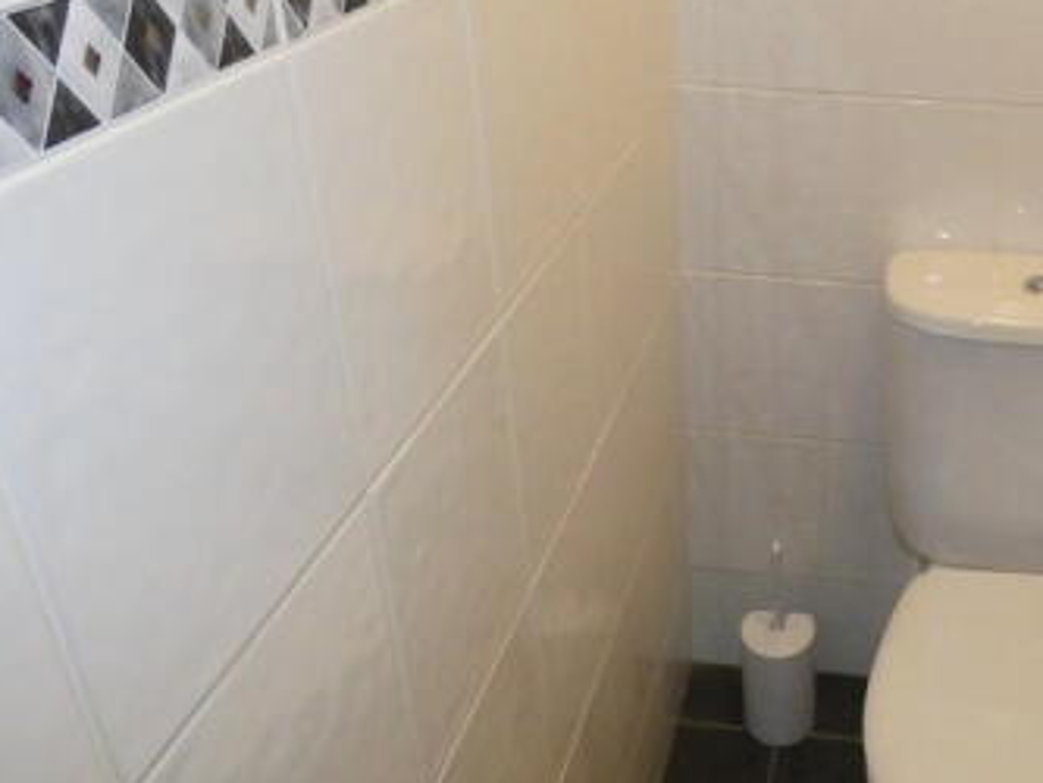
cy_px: 271
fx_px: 1055
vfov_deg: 40.3
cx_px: 803
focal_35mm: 35
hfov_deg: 50.1
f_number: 2.8
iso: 800
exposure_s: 1/60
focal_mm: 3.6
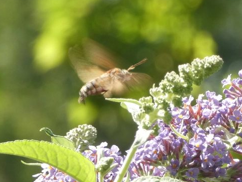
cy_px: 105
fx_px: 2622
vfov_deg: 4.0
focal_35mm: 375
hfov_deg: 5.3
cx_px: 134
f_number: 5.5
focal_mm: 50.6
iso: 125
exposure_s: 1/80
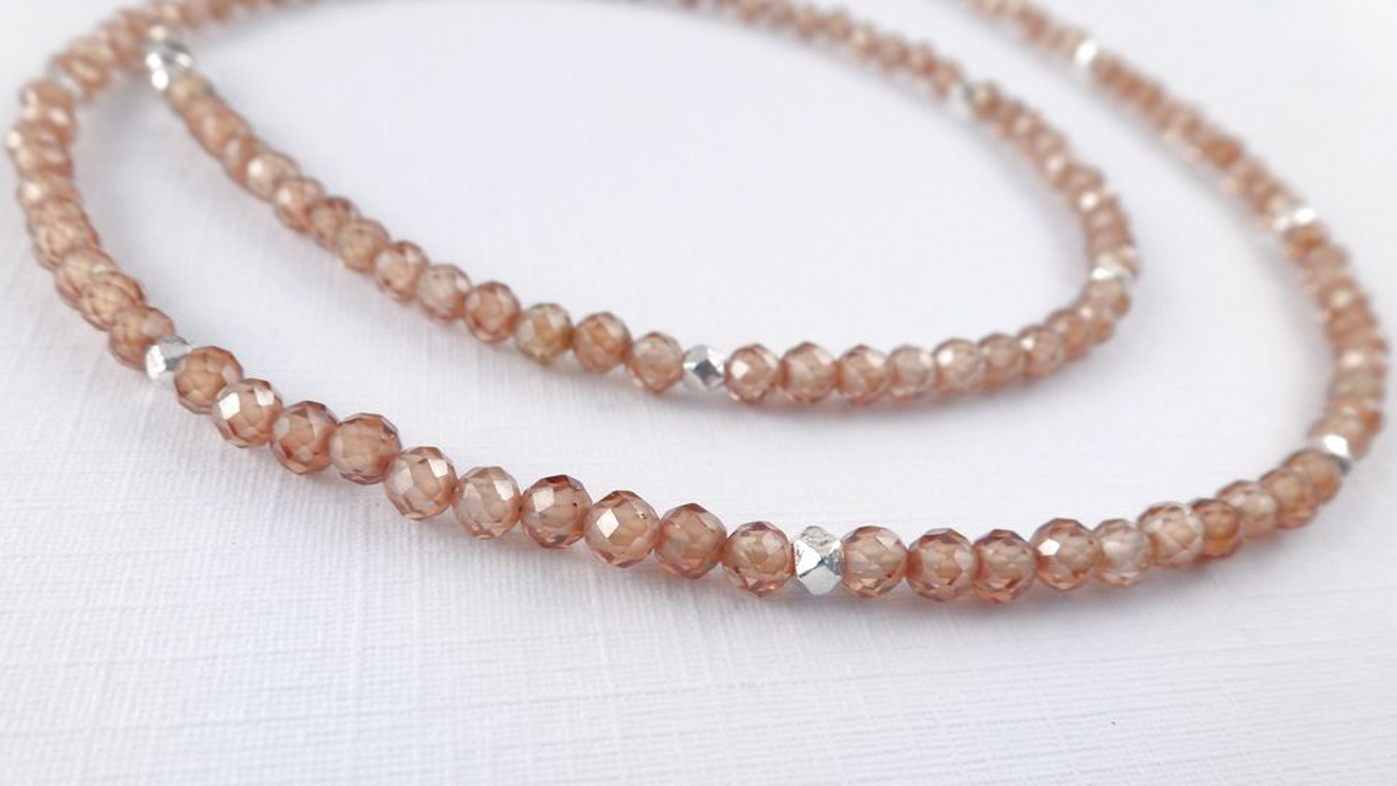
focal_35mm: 27
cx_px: 686
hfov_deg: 69.8
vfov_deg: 42.6
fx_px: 1000
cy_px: 483
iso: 100
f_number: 4
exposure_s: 1/125
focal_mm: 4.3
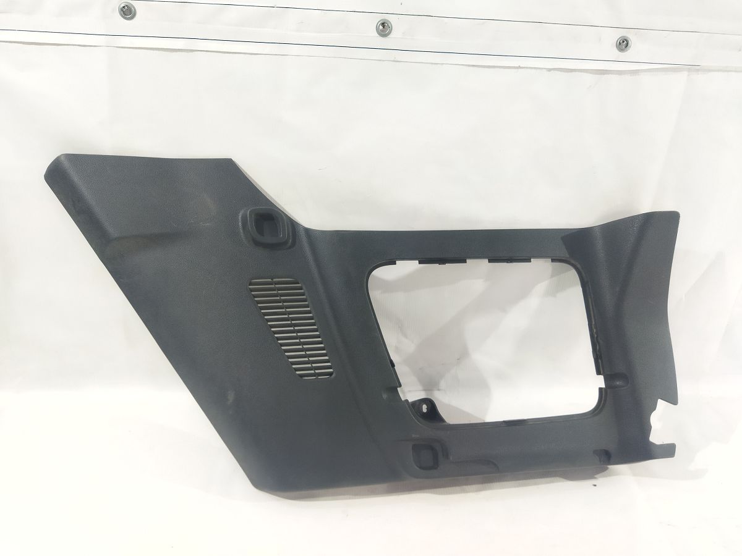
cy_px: 278
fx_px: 579
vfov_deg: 51.4
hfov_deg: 65.3
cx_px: 371
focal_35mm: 27
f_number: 1.79
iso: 400
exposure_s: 1/50
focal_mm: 4.71
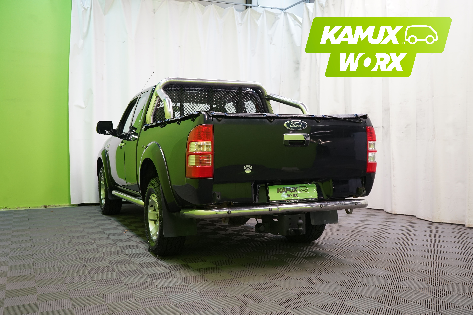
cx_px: 236
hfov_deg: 53.1
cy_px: 158
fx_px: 473
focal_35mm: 36
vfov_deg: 36.9
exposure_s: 1/50
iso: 800
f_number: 5.6
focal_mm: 36
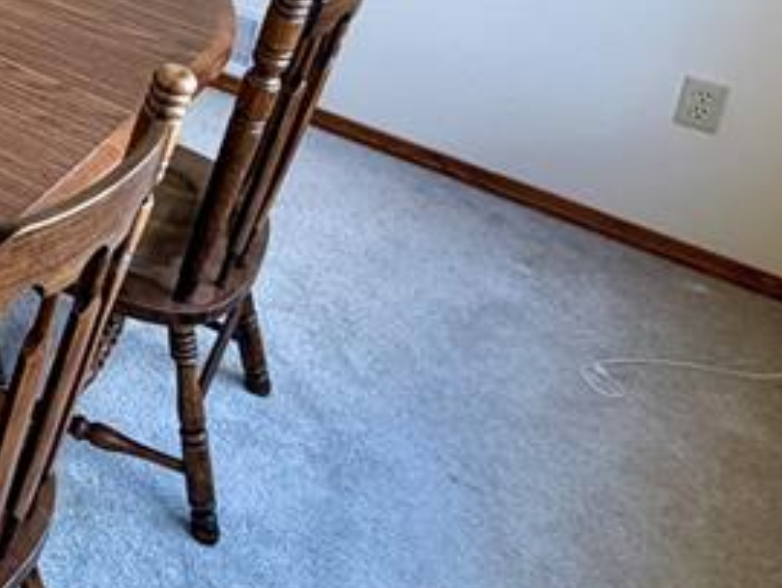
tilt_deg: -19.6
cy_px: -164
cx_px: -281
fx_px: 1198
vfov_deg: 24.3
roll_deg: -0.7
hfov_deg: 28.4
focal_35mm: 53
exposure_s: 1/120
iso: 100
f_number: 2.2
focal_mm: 2.22
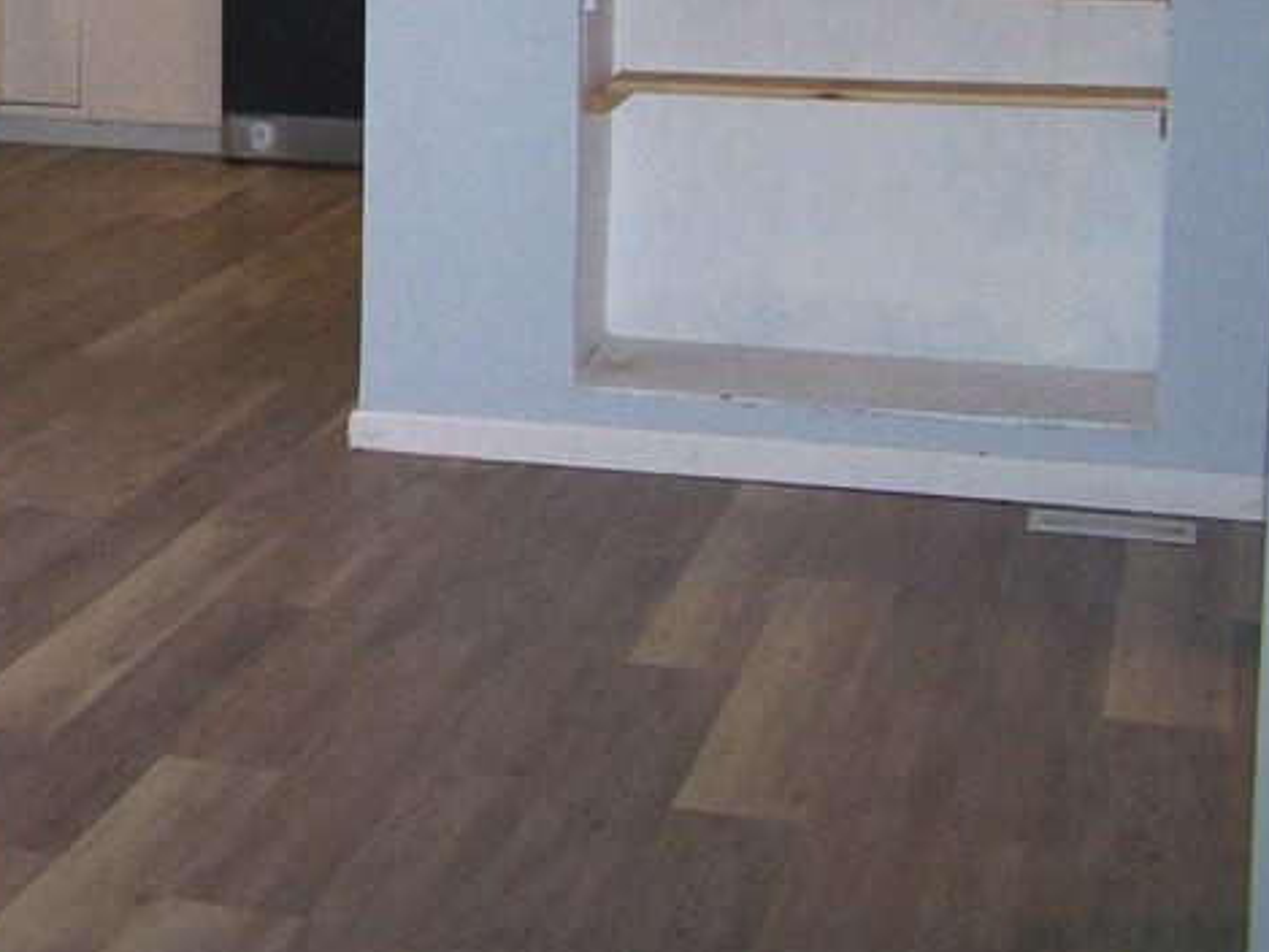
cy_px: 84
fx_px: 3044
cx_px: -81
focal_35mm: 83
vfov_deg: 17.5
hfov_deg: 22.4
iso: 80
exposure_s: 1/60
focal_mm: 6.3
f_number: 2.8
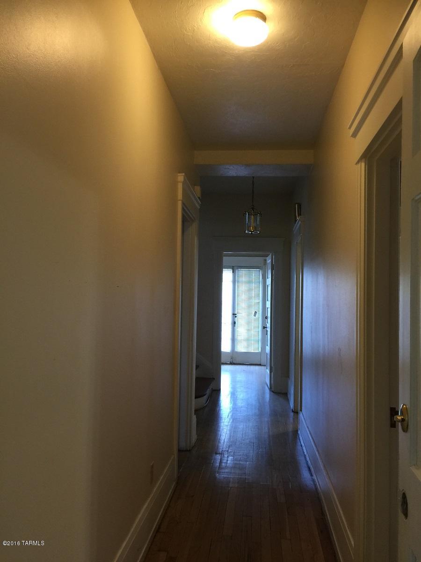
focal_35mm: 29
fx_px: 470
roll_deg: -0.3
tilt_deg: +2.5
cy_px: 281
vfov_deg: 61.7
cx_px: 210
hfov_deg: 48.2
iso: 64
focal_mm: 4.15
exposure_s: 1/15
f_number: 2.2
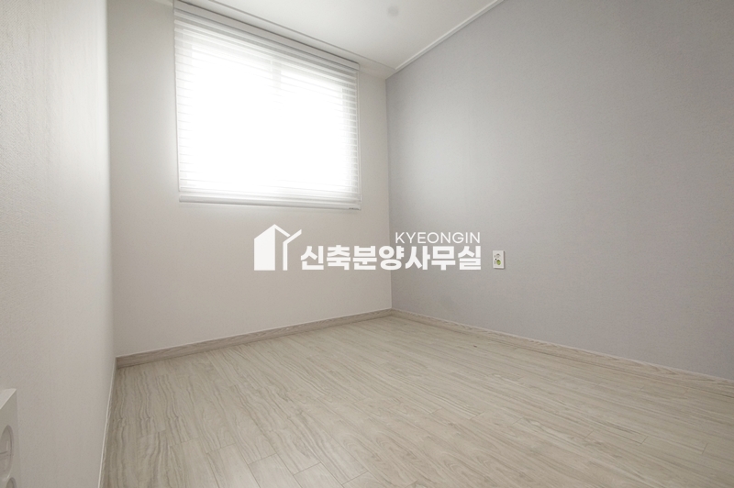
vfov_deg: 77.2
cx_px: 367
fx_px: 306
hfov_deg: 100.4
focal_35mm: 15
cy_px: 244
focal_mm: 10
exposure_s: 1/10
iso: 800
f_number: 9
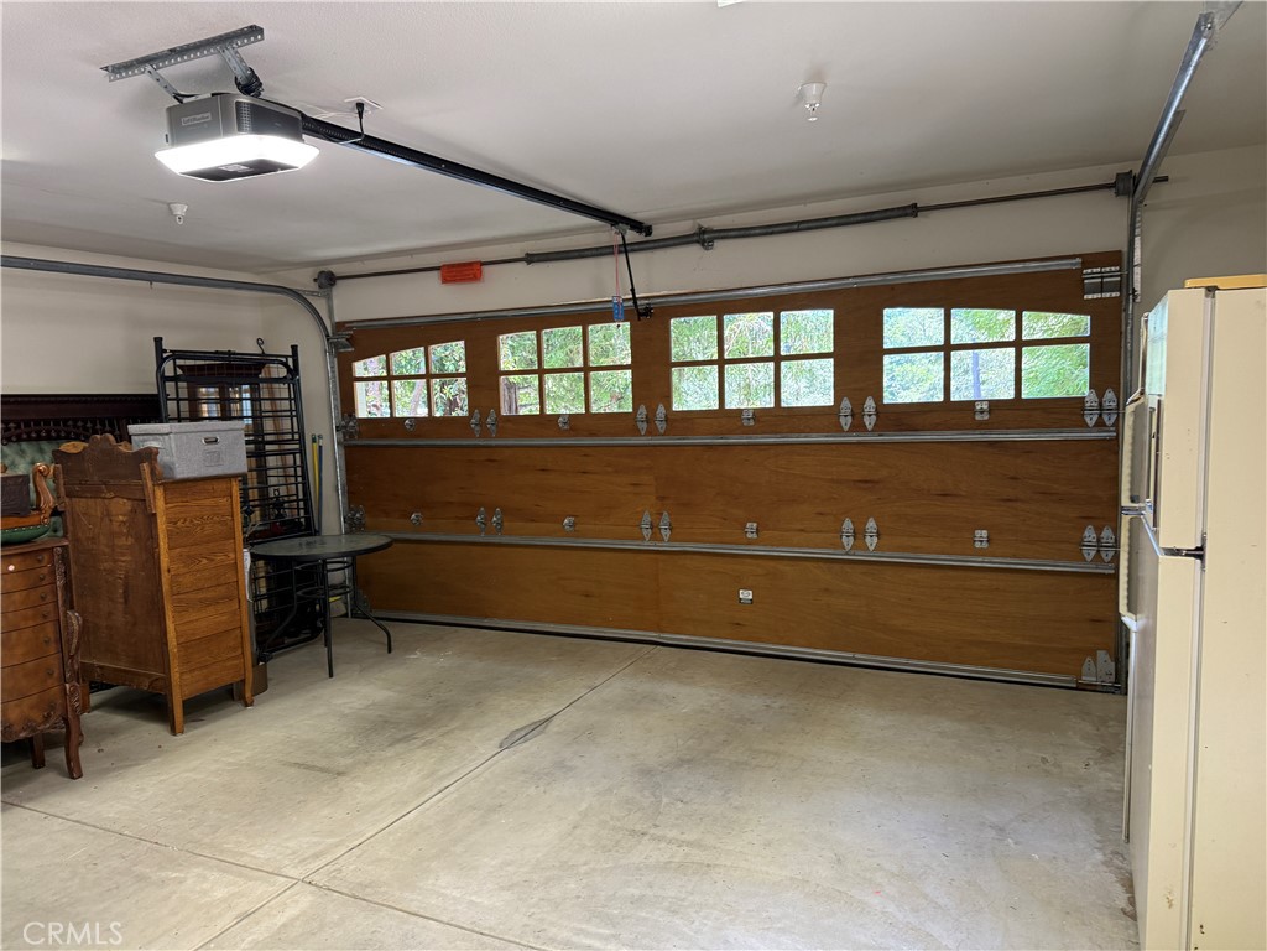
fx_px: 878
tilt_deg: -4.5
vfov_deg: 56.8
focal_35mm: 24
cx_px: 634
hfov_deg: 71.6
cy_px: 476
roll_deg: +3.3
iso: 250
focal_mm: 6.76
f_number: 1.78
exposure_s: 1/120
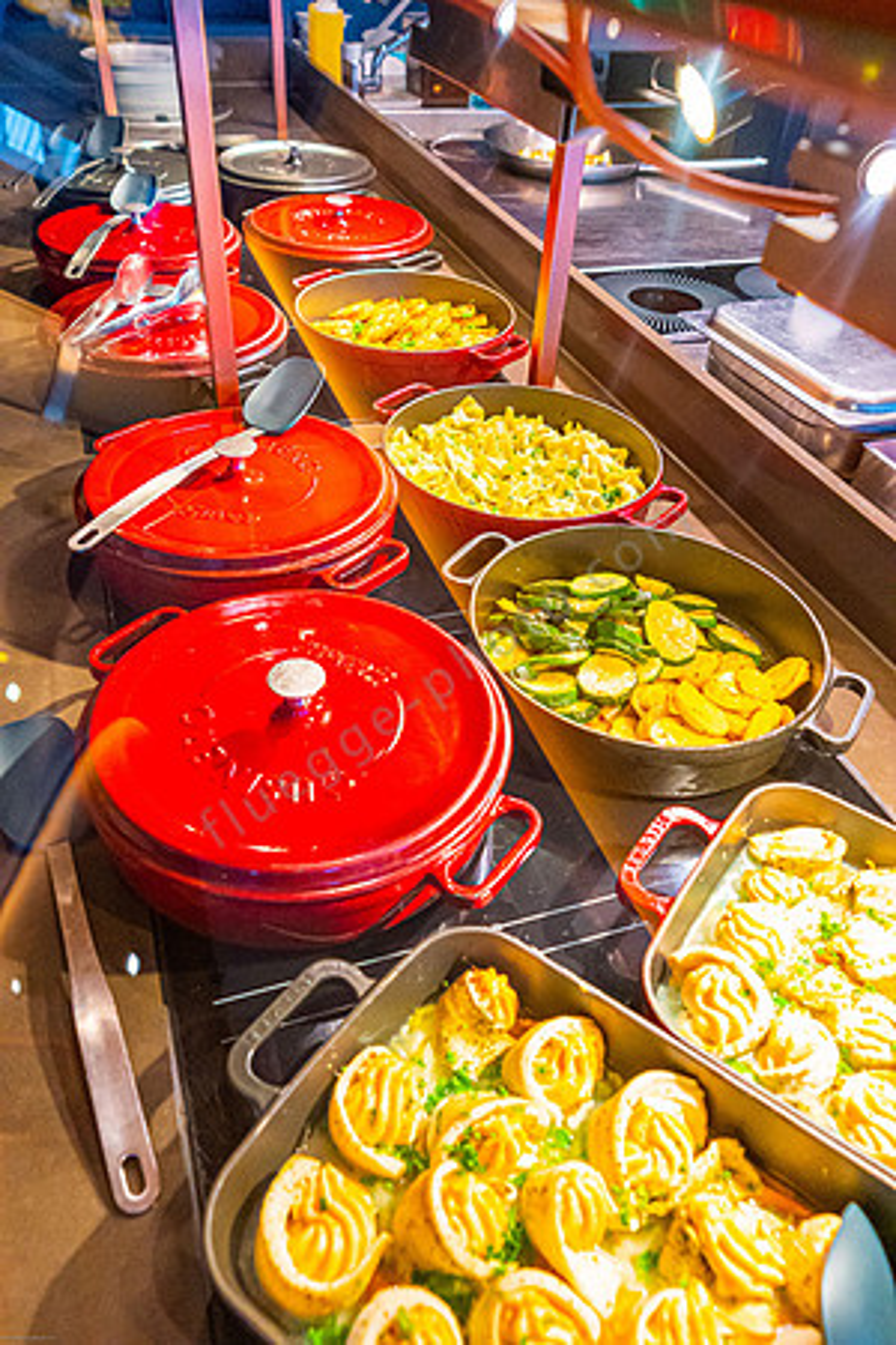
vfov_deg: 73.7
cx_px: 448
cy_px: 672
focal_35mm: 24
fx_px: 896
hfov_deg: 53.1
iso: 4000
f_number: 3.2
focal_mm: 16
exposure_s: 1/250
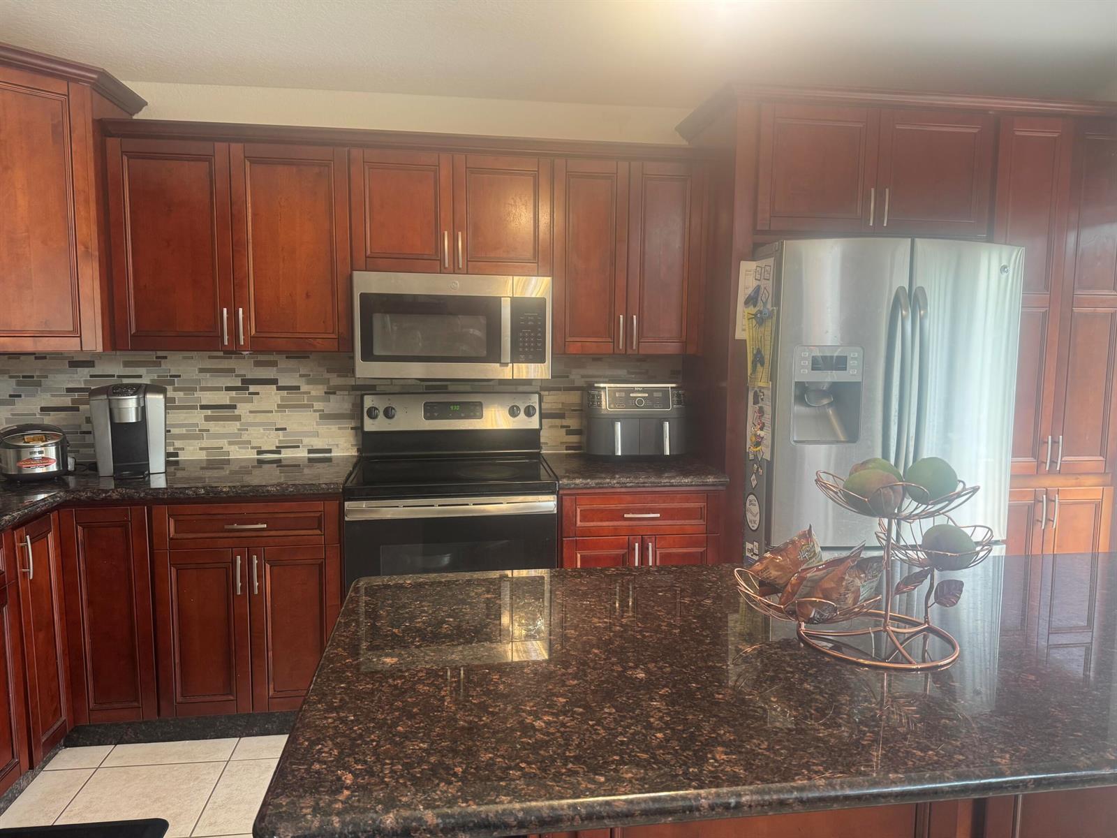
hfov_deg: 71.6
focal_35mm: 24
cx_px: 558
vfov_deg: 56.8
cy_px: 419
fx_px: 774
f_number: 1.78
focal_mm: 6.76
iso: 160
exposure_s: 1/60
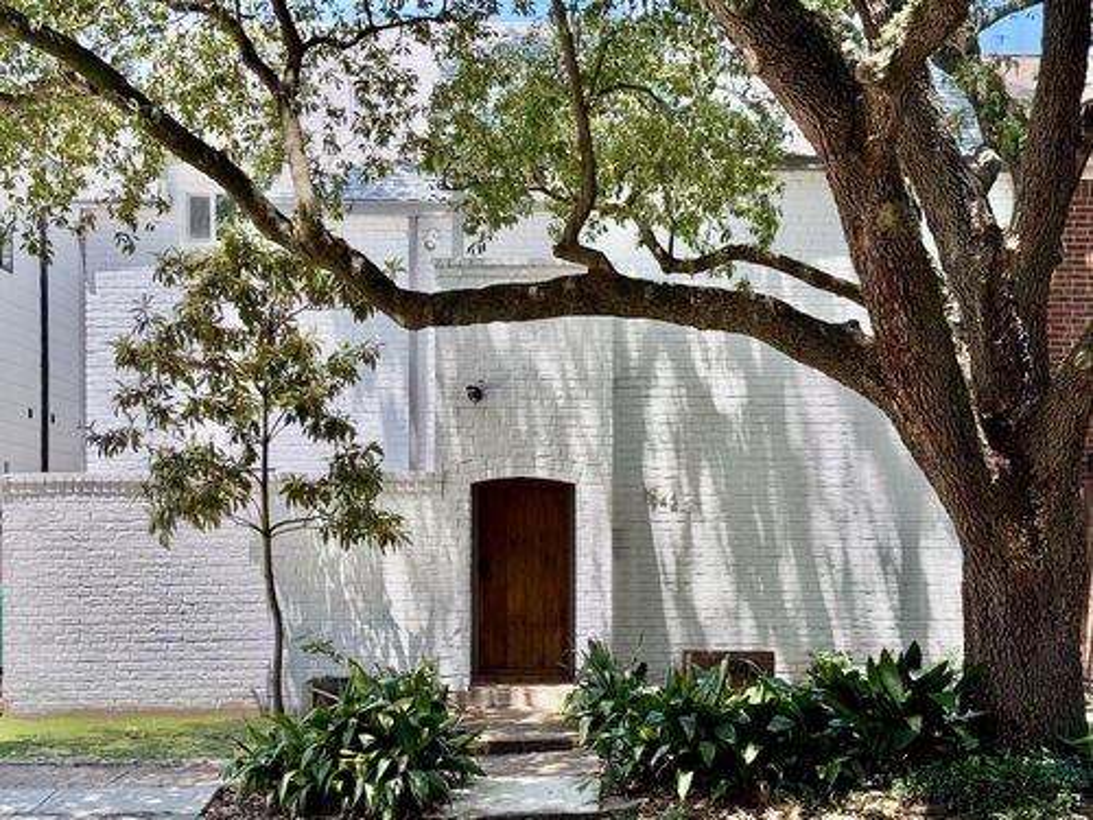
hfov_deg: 39.7
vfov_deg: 30.3
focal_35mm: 48
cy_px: 410
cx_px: 546
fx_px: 1516
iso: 64
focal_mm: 6.76
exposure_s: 1/1560
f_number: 1.78
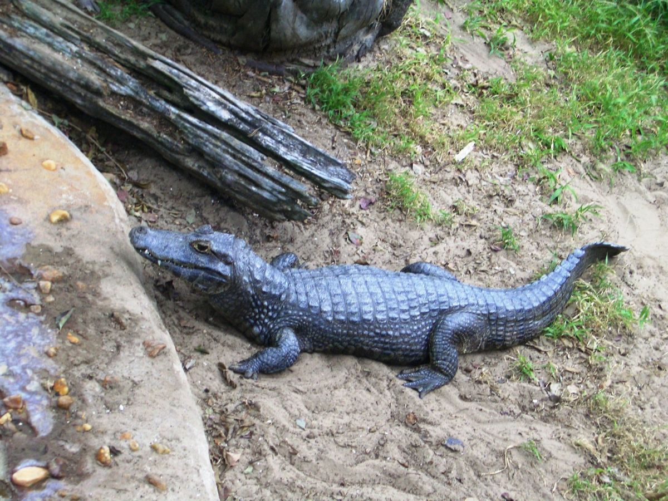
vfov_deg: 19.9
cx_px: 334
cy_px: 250
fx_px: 1428
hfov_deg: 26.3
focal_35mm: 74
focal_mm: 12.2
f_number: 3.9
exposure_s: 1/125
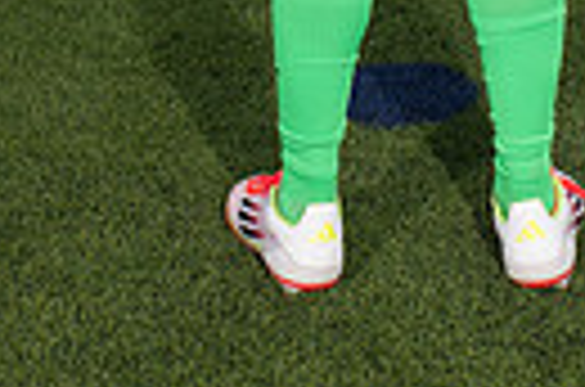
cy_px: -549
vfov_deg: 9.6
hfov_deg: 16.4
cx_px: 396
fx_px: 2026
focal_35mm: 125
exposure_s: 1/320
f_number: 7.1
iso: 125
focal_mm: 36
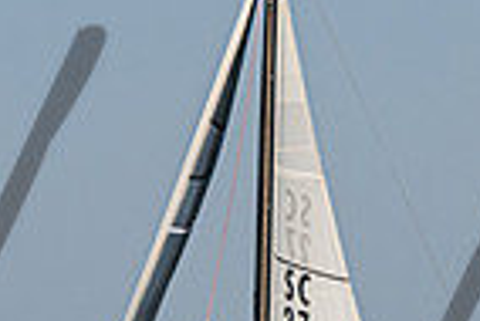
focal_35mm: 732
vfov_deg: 1.9
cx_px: 478
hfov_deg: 2.8
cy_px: 496
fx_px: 9770
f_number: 8
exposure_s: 1/2500
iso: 500
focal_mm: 145
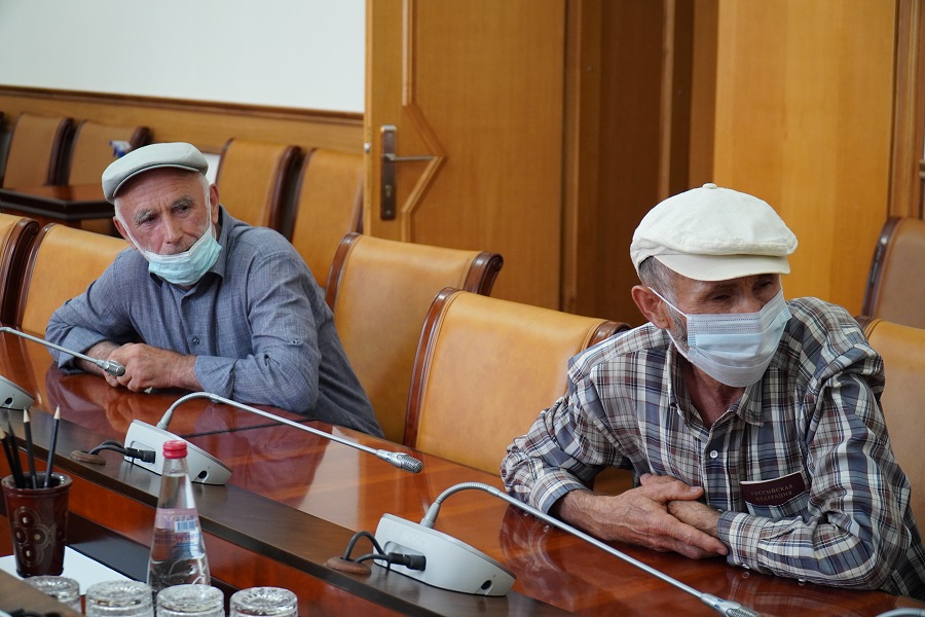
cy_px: 308
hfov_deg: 31.2
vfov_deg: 21.1
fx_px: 1657
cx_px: 462
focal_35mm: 64
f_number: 4
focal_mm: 43
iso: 1000
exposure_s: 1/160
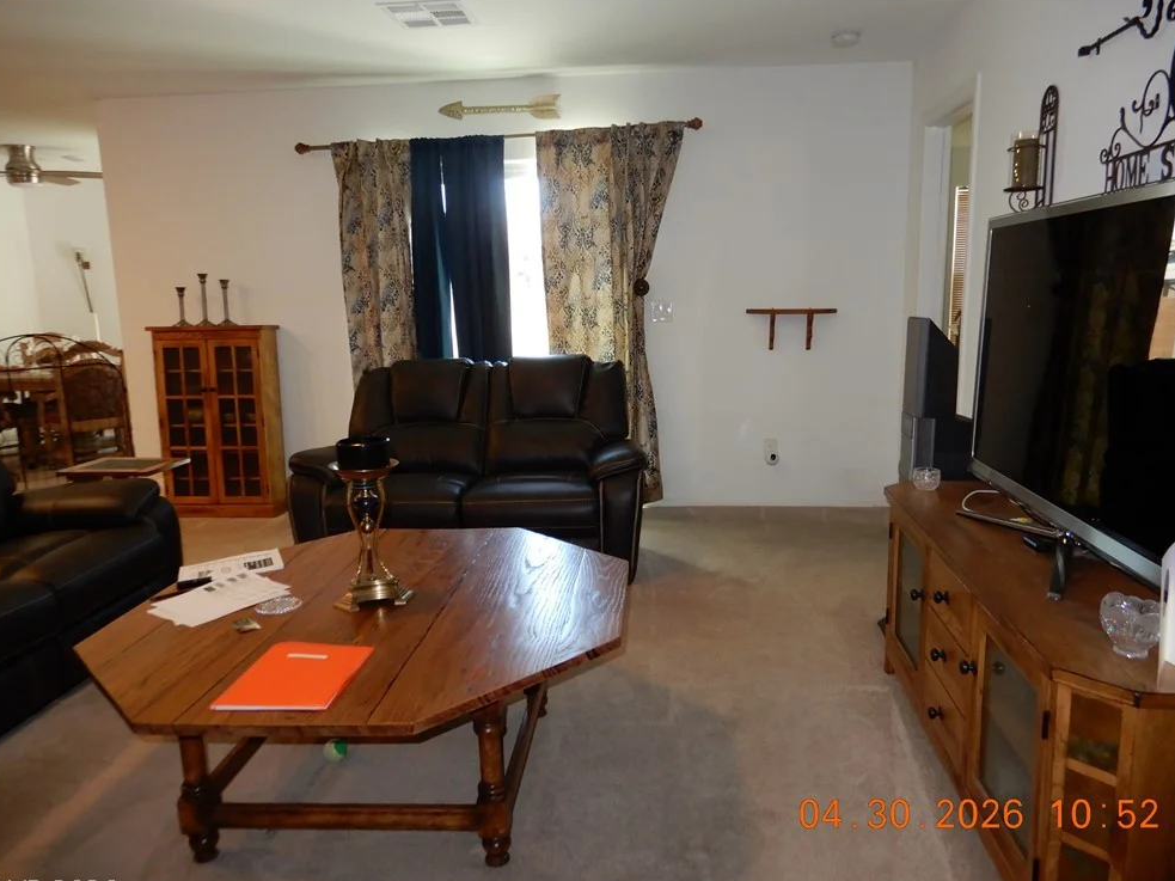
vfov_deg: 54.9
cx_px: 600
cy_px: 451
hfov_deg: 69.4
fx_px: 848
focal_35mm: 25
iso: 200
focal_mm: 4.3
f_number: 3.4
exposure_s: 1/30
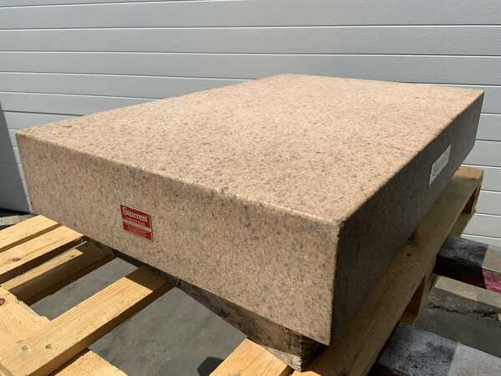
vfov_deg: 48.2
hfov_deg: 61.7
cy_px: 188
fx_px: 420
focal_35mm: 29
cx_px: 250
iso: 20
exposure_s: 1/3534
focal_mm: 3
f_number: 1.8
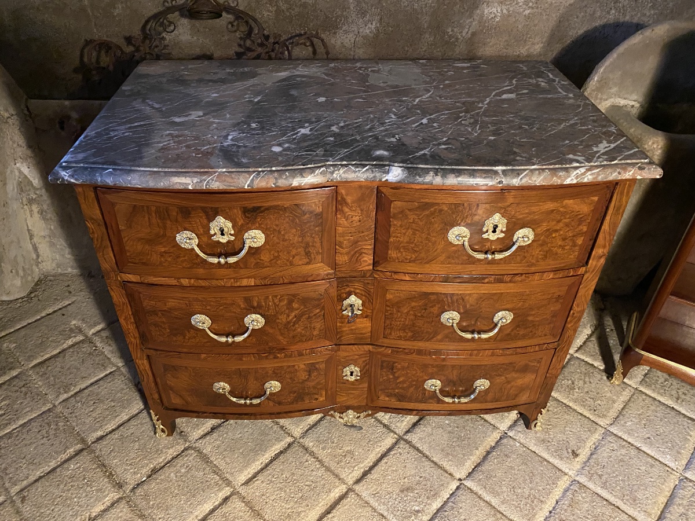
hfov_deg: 67.3
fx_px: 522
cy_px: 260
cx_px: 348
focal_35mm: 26
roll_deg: -2.0
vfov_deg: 53.1
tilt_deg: -36.2
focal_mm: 4.25
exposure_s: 1/25
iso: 640
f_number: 1.8
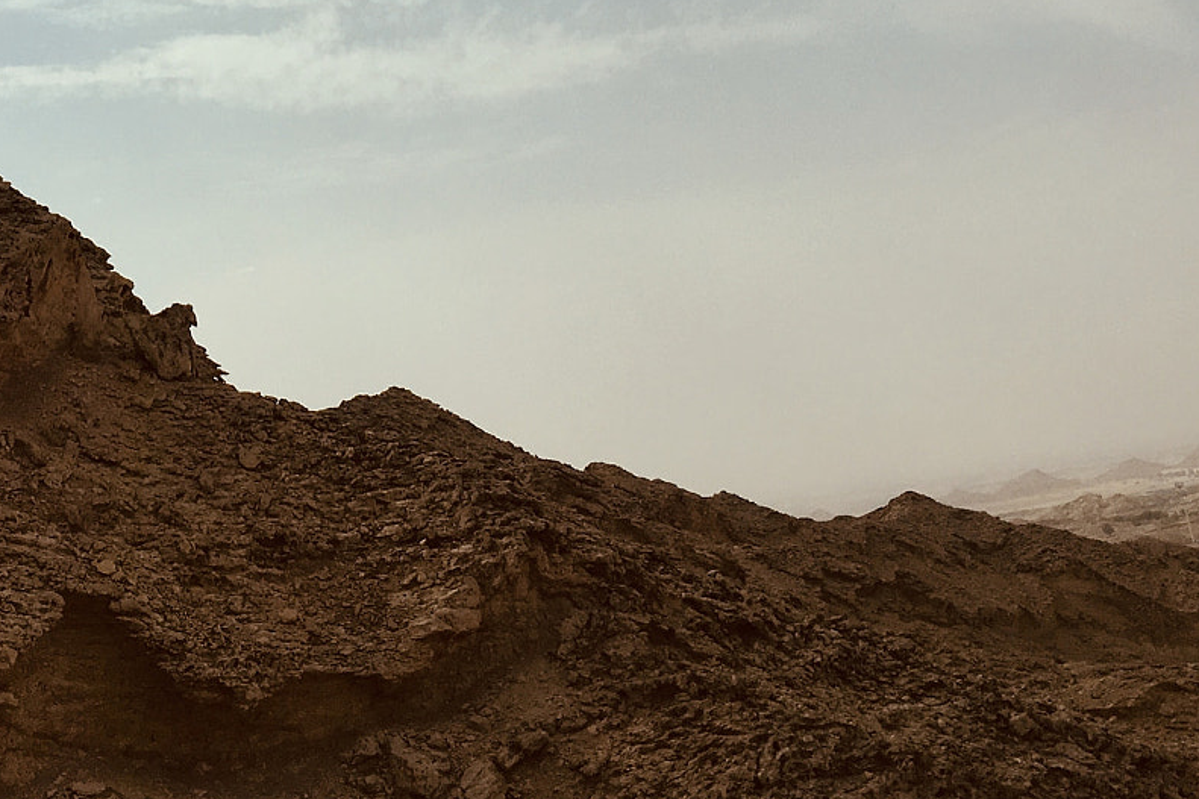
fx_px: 2031
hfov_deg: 31.7
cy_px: -67
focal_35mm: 61
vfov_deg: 21.2
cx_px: 185
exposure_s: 1/4274
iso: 25
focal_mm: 4.15
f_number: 2.2
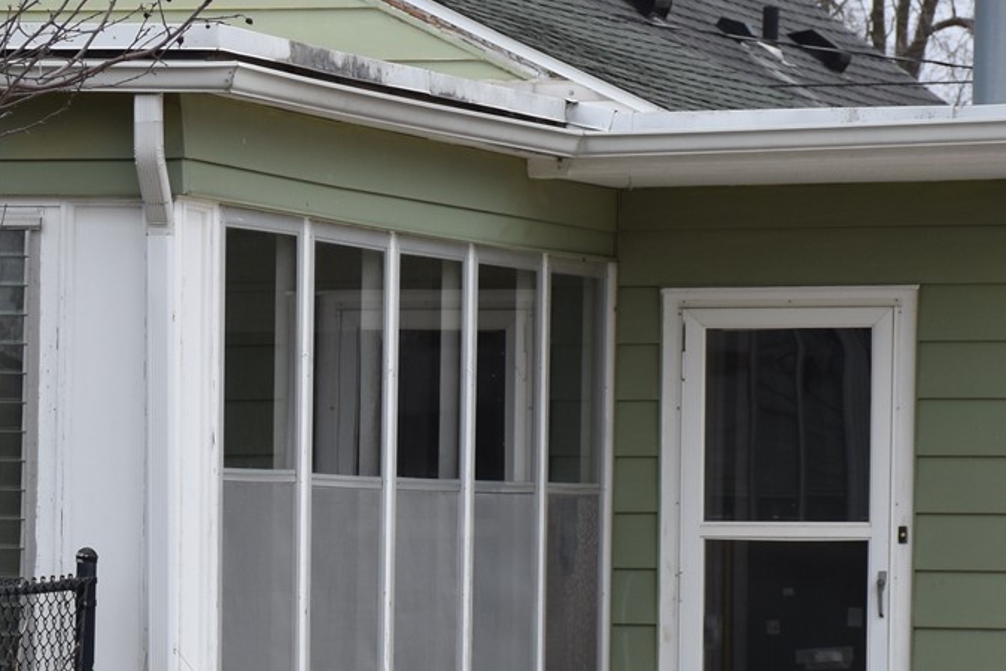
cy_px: 548
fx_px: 6958
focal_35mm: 249
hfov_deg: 8.2
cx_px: 26
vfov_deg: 5.5
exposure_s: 1/500
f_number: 5.6
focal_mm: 66
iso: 280
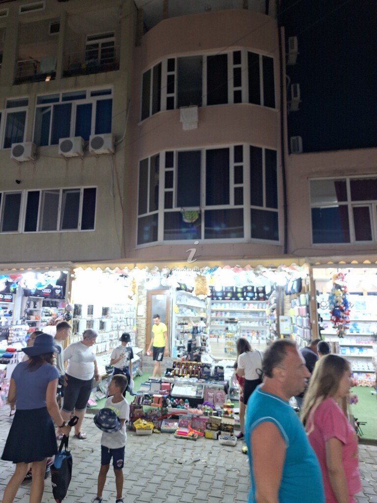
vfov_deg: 73.9
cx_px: 188
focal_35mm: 23
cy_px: 252
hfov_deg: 58.9
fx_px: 334
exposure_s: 1/50
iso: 160
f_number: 1.8
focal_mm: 5.54
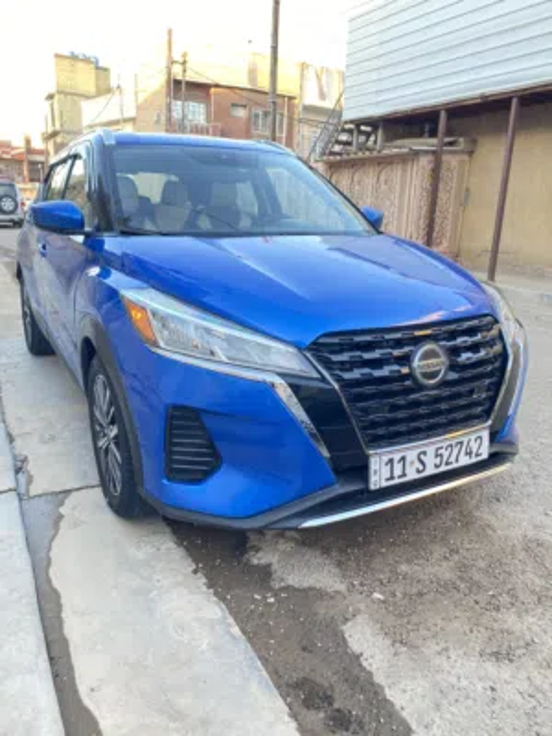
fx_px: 553
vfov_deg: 67.3
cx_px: 276
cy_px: 368
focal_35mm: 26
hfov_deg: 53.1
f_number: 1.8
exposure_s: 1/112
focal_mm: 4.25
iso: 125
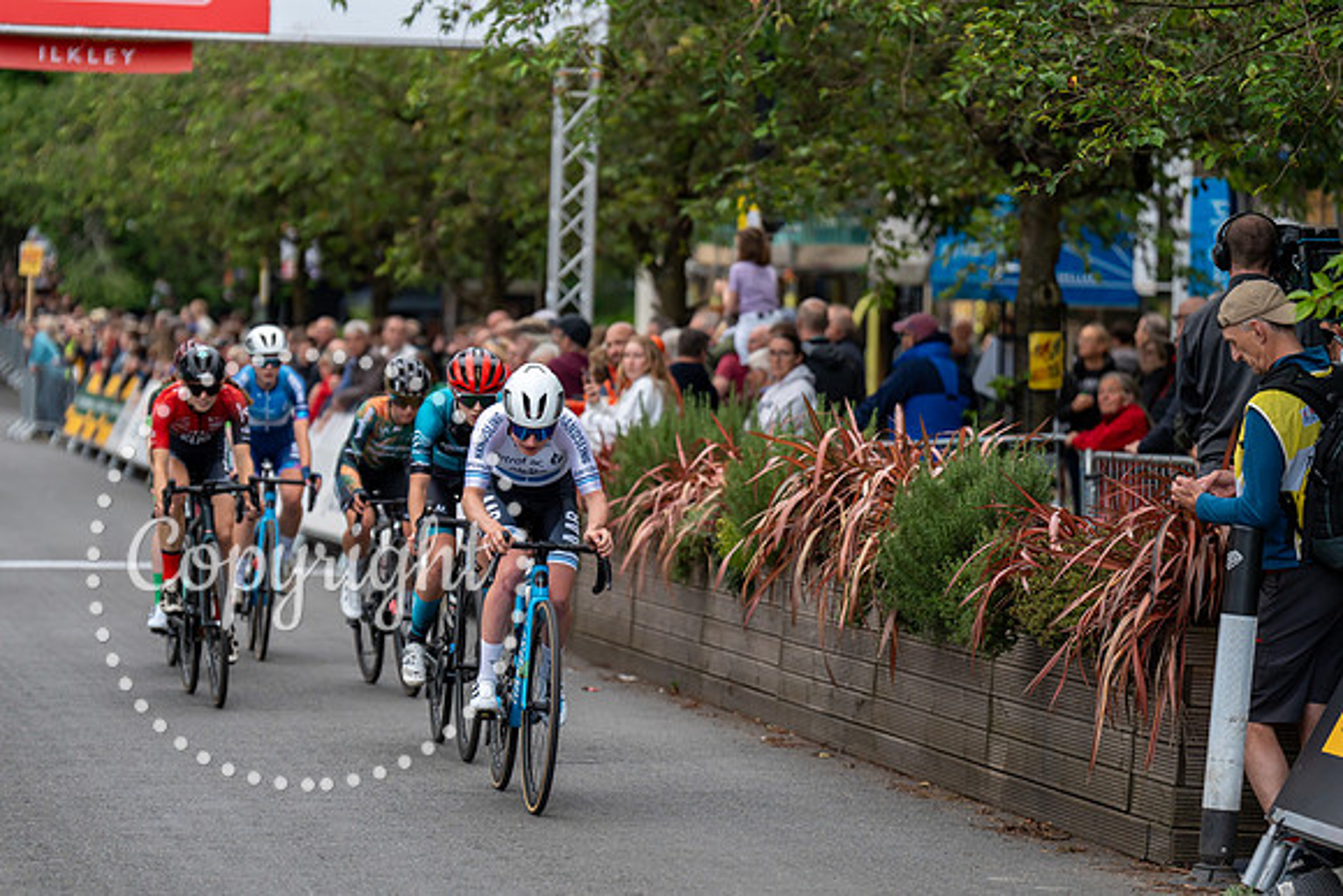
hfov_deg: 14.8
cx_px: 672
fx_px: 5186
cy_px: 448
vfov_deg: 9.9
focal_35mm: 139
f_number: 2.8
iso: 800
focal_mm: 139
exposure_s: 1/800
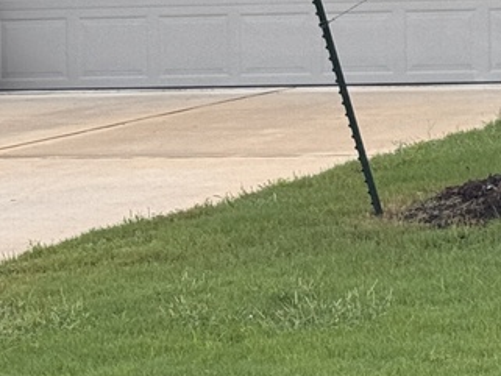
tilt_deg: +0.8
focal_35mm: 215
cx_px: 911
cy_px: -62
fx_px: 3113
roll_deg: +0.9
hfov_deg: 8.8
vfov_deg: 6.9
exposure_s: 1/360
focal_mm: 6.76
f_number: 1.78
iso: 64
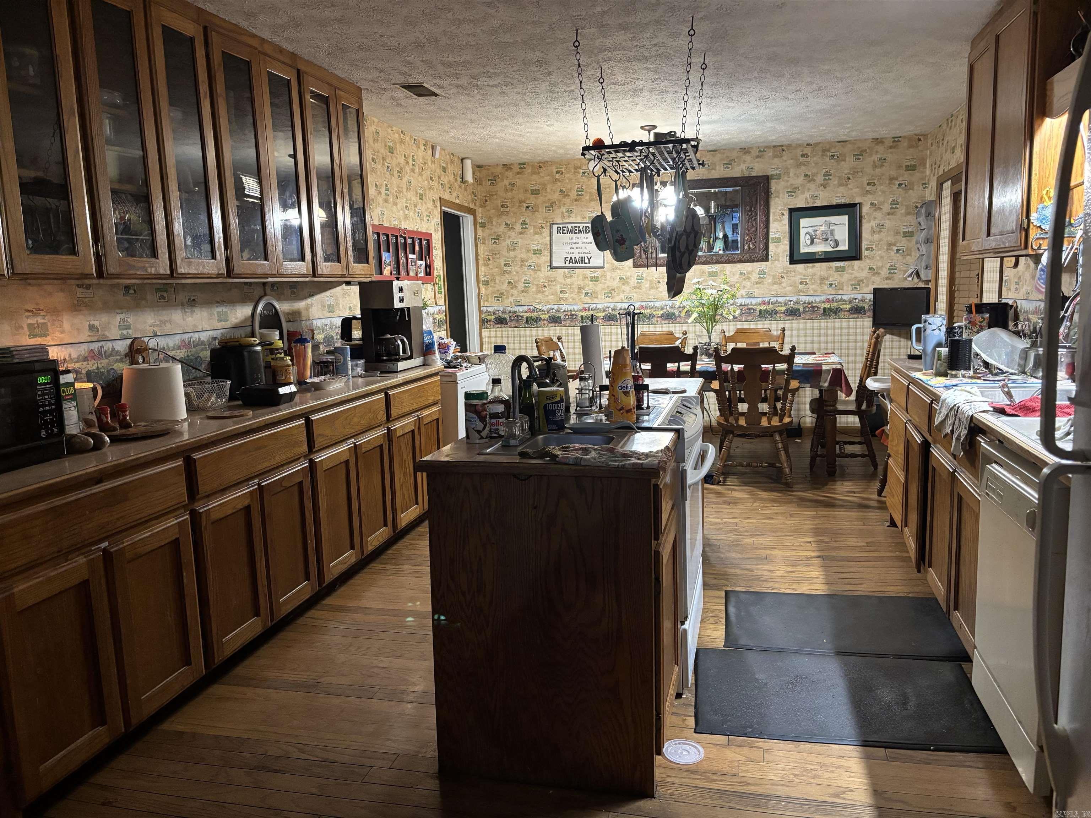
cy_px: 409
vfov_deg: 53.1
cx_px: 546
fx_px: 819
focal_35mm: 26
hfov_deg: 67.3
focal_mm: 5.96
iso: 500
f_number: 1.6
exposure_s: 1/40
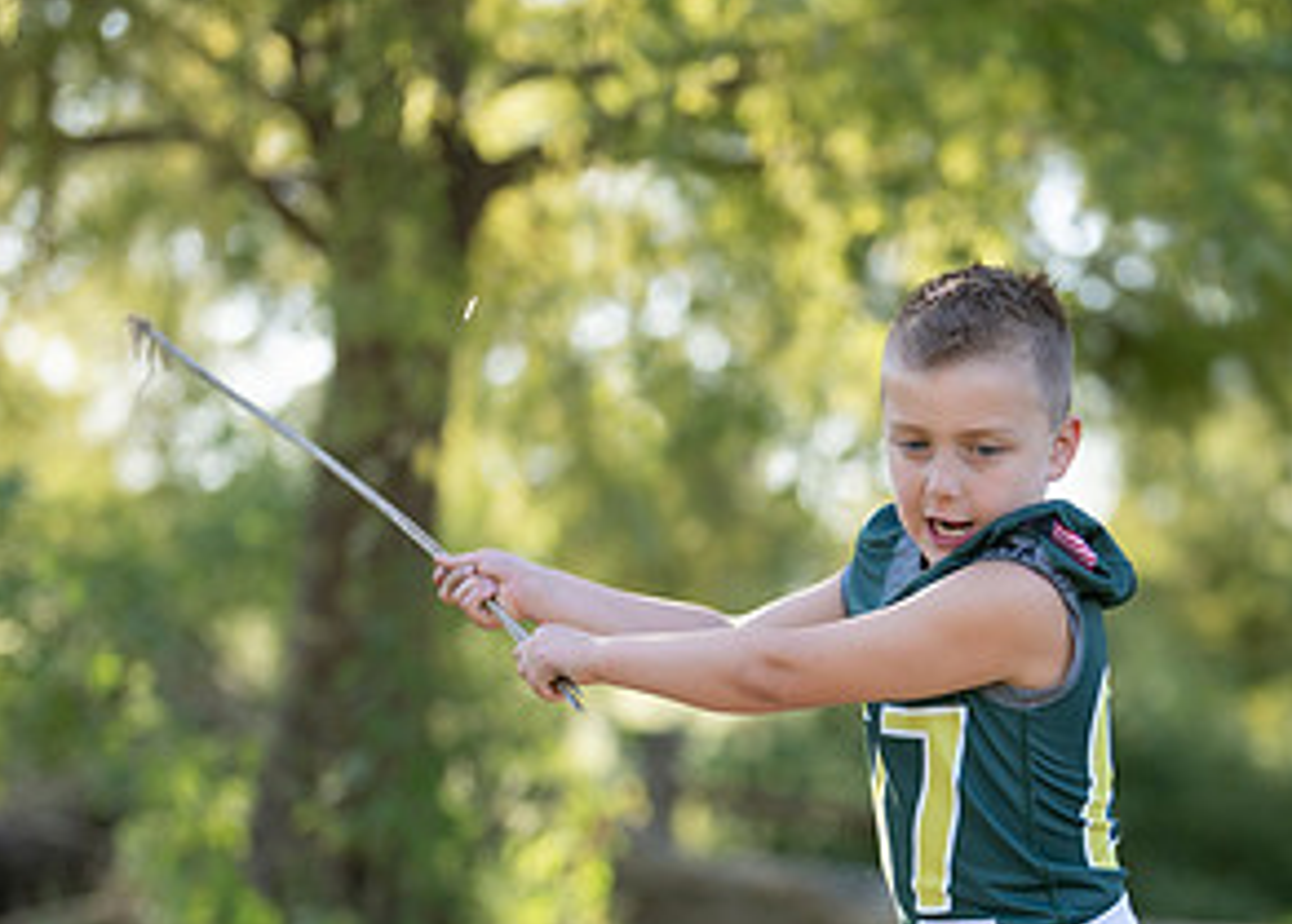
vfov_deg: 13.7
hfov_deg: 19.1
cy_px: 716
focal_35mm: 104
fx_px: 3819
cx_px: 916
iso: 100
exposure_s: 1/1250
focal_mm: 50
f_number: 1.2
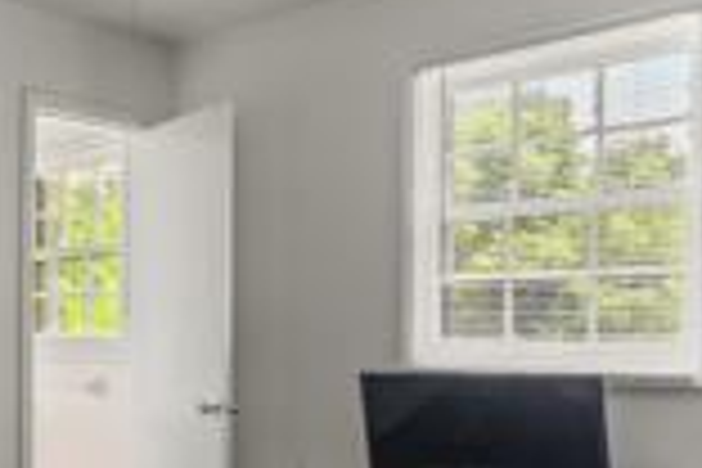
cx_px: 169
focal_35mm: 46
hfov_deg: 41.4
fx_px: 897
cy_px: 324
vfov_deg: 29.0
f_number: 5.6
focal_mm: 16
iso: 4000
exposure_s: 1/30
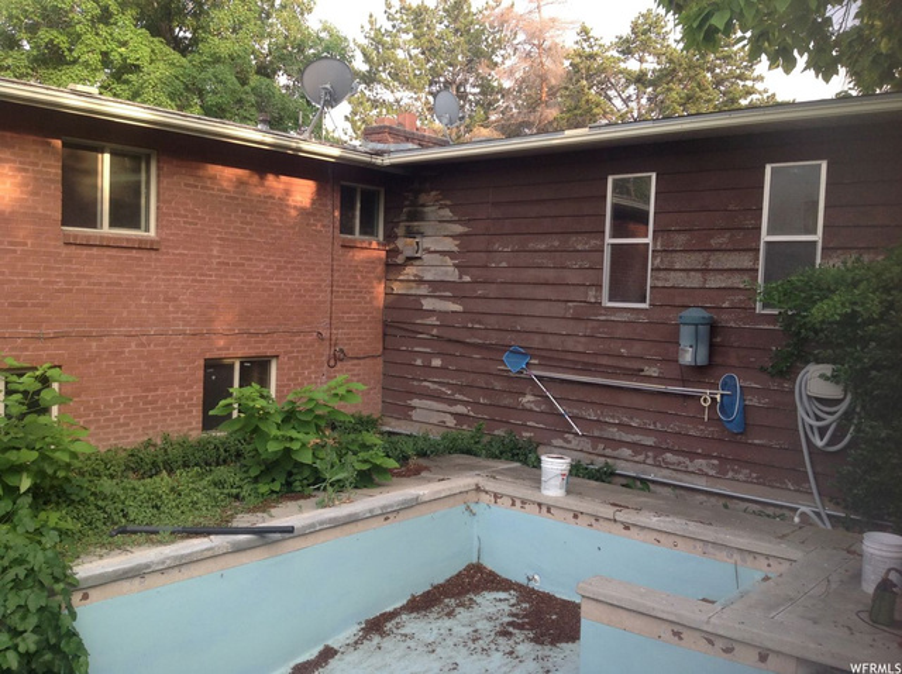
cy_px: 337
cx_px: 451
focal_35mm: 35
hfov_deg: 52.7
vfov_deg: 40.6
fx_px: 911
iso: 50
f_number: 2.4
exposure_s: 1/240
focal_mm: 4.28
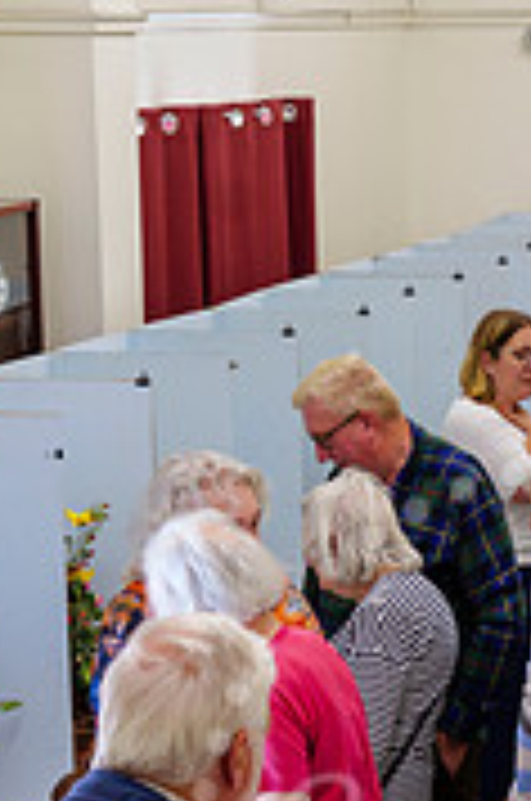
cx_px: 608
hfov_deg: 8.9
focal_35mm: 152
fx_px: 3376
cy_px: 868
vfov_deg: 13.3
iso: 2000
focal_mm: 60
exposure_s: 1/60
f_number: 5.6
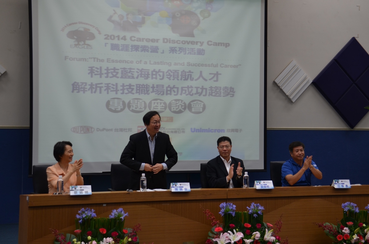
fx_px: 675
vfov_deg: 20.5
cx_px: 184
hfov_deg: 30.6
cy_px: 122
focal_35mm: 66
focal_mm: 44
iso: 400
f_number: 5
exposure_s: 1/100
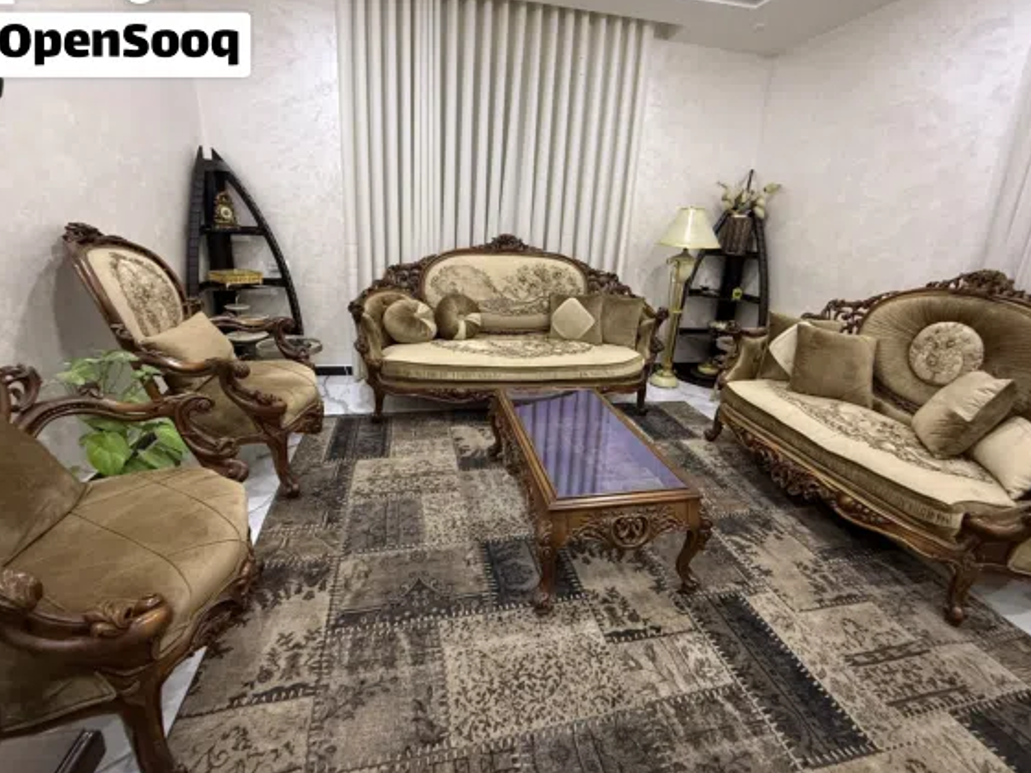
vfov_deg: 77.8
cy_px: 342
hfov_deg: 94.5
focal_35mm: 16
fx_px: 477
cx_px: 528
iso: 400
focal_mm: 2.22
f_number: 2.2
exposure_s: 1/50
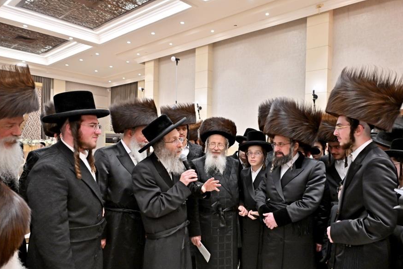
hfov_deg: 65.3
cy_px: 157
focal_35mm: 28
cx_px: 221
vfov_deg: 46.2
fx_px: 313
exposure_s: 1/250
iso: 1600
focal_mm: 24
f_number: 4
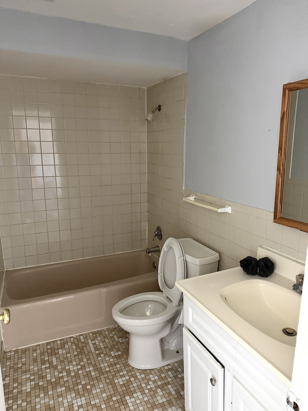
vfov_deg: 71.6
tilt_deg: -11.3
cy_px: 206
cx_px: 154
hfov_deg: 56.8
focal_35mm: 24
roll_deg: -0.1
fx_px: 285
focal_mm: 6.76
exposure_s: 1/40
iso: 1000
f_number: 1.78
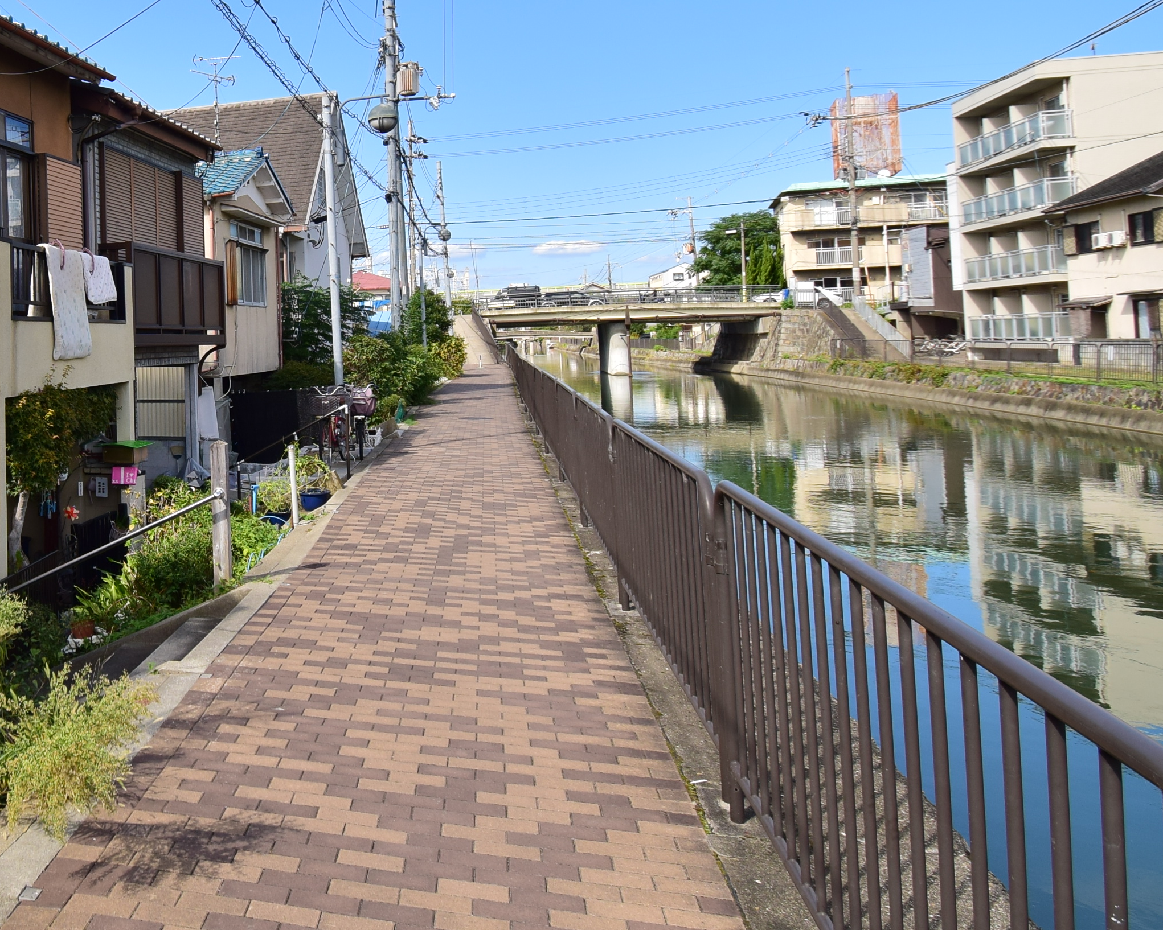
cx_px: 88
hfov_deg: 49.9
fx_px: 1067
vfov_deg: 46.0
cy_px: 275
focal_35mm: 31
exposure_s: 1/350
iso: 100
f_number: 6.7
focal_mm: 10
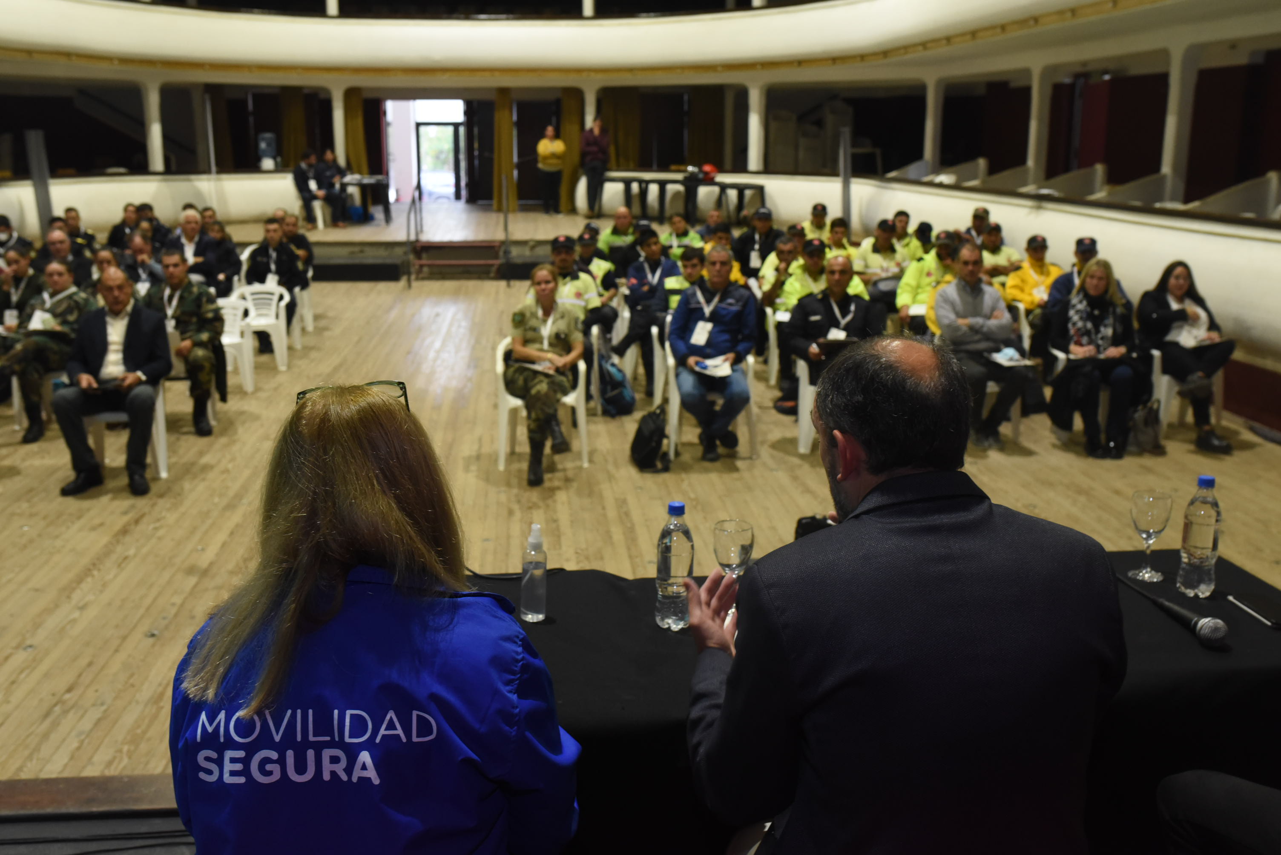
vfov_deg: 37.9
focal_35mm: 35
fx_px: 1246
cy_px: 428
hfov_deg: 54.4
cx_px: 640
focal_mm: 35
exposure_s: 1/50
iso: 3200
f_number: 6.3
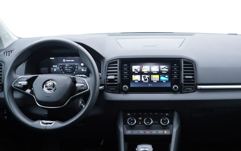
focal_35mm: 47
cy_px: 87
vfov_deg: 27.4
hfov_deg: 42.4
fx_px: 309
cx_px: 145
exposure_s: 1/40
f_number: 2.8
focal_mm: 24
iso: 200
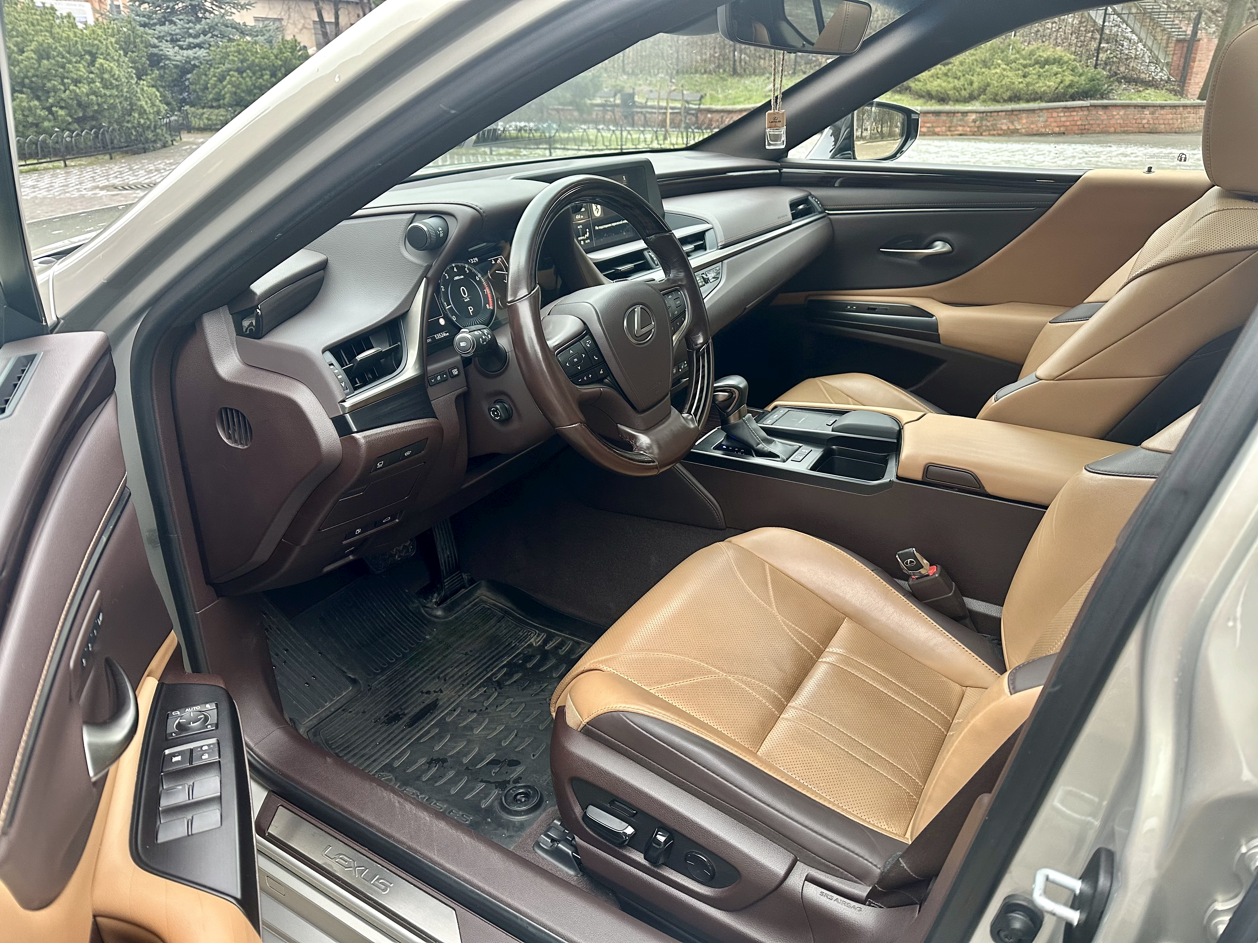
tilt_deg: -23.7
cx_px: 629
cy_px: 472
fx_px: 872
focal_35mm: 24
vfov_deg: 56.8
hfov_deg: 71.6
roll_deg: -0.5
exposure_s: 1/72
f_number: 1.78
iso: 250
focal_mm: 6.86
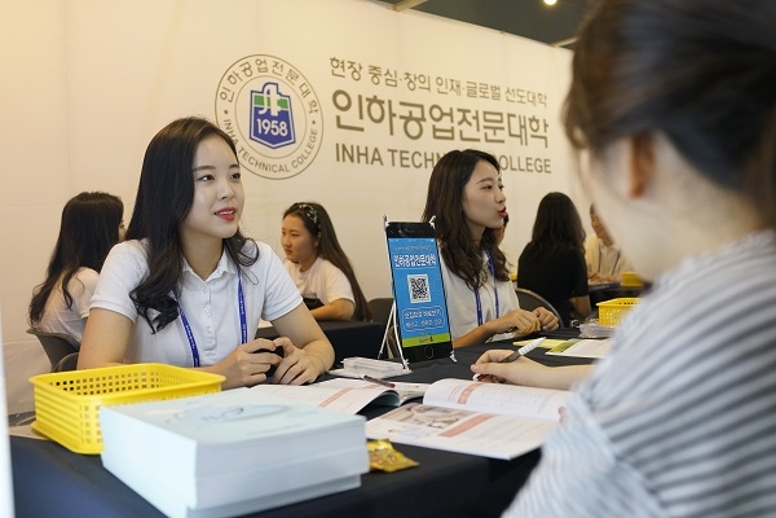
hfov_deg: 54.4
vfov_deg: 37.9
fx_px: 754
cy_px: 259
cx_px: 388
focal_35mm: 35
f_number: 4
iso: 1600
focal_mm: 35
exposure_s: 1/100
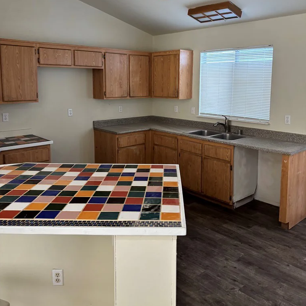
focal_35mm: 31
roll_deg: +1.8
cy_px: 118
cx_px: 153
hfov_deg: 52.5
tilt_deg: -5.7
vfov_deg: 52.1
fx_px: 310
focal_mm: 5.96
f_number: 1.6
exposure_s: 1/60
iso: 125
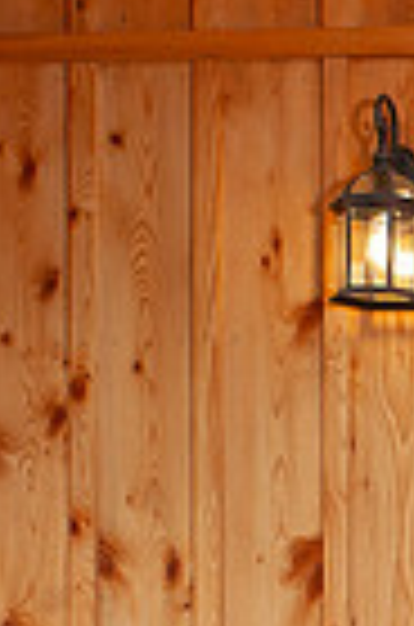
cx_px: 1129
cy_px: 714
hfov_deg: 7.8
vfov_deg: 12.9
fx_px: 2704
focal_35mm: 156
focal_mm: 34
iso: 500
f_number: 8
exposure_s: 1/160
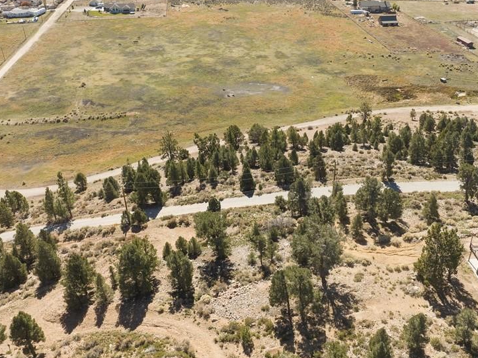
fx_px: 469
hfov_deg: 53.9
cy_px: 170
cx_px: 261
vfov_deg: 41.7
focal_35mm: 34
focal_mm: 12.29
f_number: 3.5
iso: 110
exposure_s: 1/640
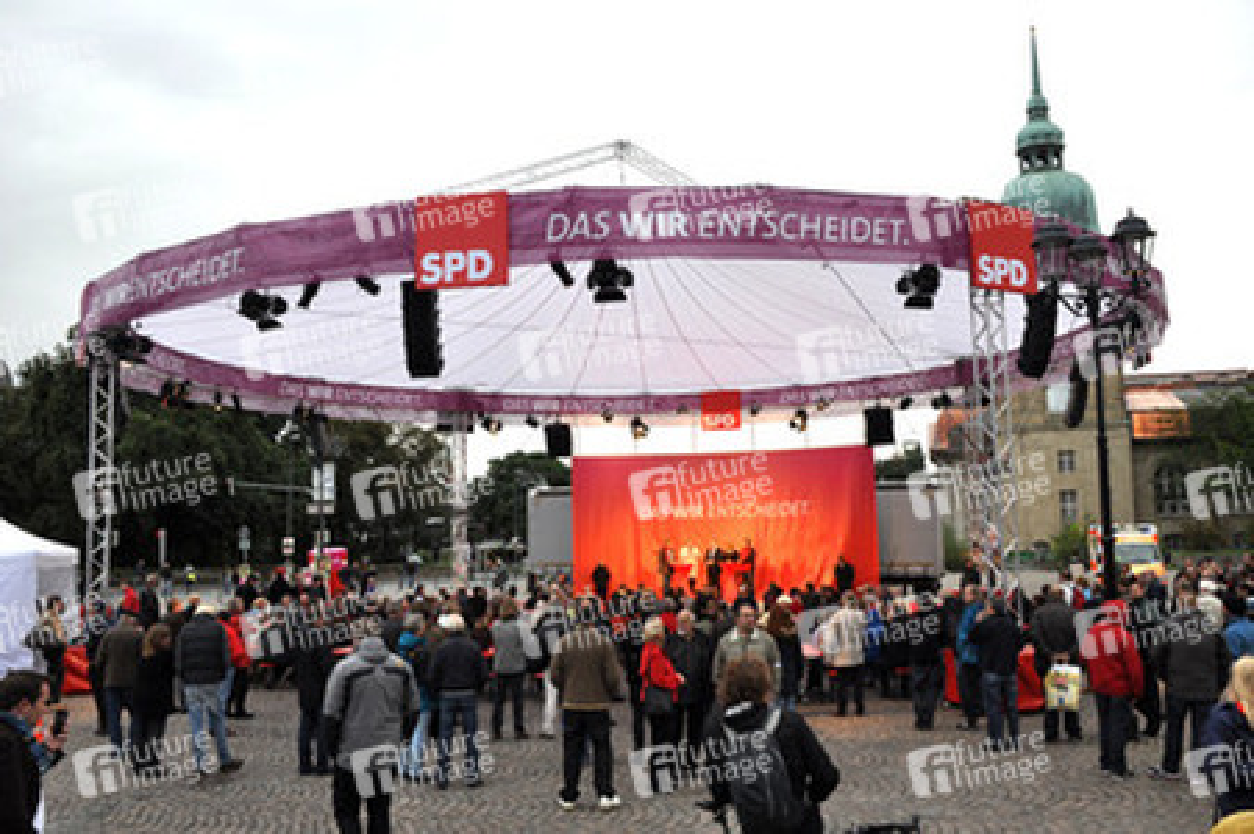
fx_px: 1044
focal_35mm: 30
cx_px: 627
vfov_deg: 43.5
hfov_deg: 62.0
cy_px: 417
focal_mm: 20
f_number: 5.6
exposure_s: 1/125
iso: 280
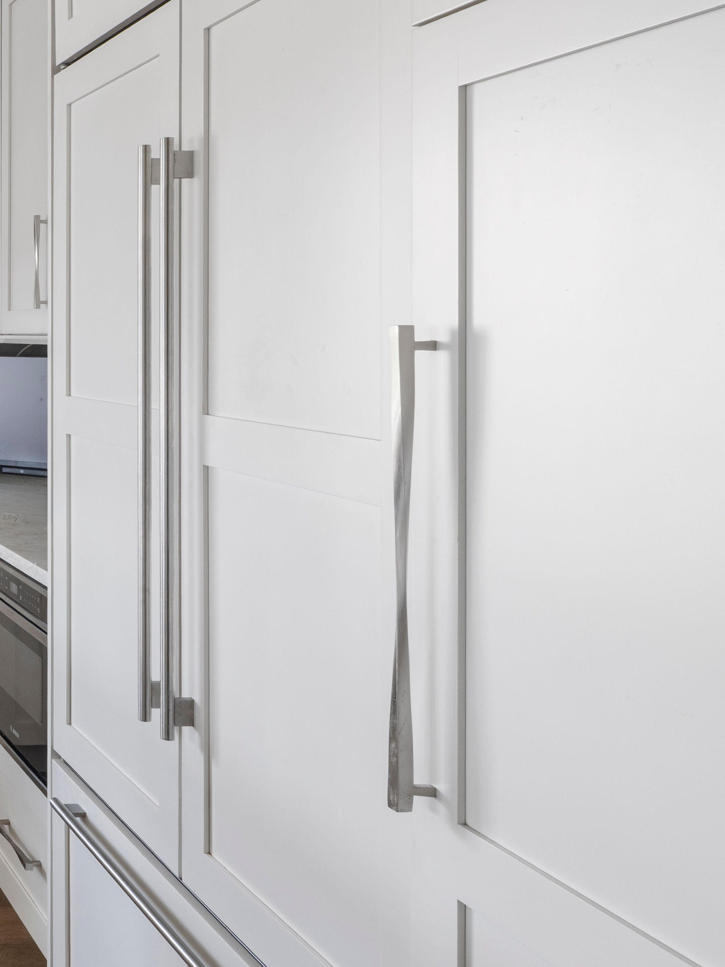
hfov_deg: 26.0
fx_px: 1201
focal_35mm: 43
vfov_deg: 42.9
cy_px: 286
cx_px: -327
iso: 320
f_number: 11
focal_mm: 15
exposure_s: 1
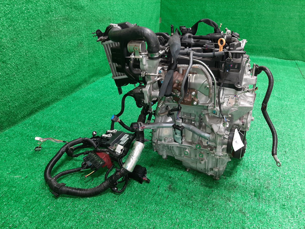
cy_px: 114
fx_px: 229
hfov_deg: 67.3
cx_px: 152
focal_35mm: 26
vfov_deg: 53.1
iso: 176
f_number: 1.7
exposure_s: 1/50
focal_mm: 3.93
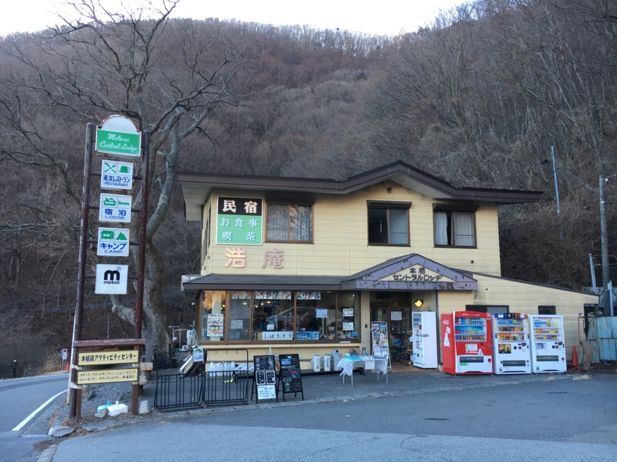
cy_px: 231
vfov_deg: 48.2
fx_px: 517
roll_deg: -0.2
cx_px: 308
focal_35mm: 29
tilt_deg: +9.0
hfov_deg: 61.7
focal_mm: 4.15
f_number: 2.2
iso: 40
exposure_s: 1/120
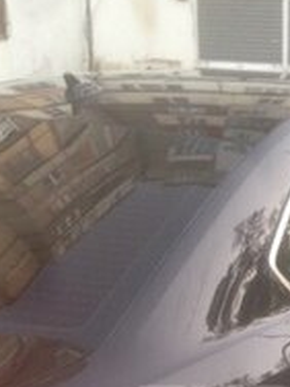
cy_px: 416
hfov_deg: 16.3
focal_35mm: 87
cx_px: 350
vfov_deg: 21.5
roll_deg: -3.7
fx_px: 972
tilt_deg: -22.9
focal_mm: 4.12
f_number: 2.4
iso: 80
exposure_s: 1/20
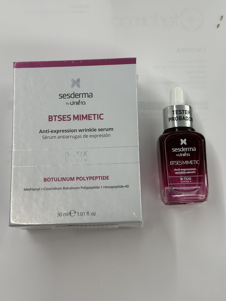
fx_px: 418
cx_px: 113
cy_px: 150
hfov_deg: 30.3
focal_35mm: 48
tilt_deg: -78.0
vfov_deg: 39.7
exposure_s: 1/121
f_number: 1.78
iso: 125
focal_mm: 6.86
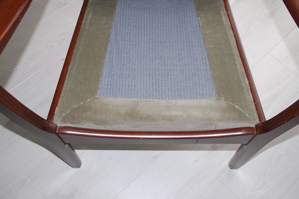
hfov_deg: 51.3
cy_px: 100
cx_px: 150
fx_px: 311
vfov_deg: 35.4
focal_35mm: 38
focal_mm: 25
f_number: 3.8
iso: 400
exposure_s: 1/60
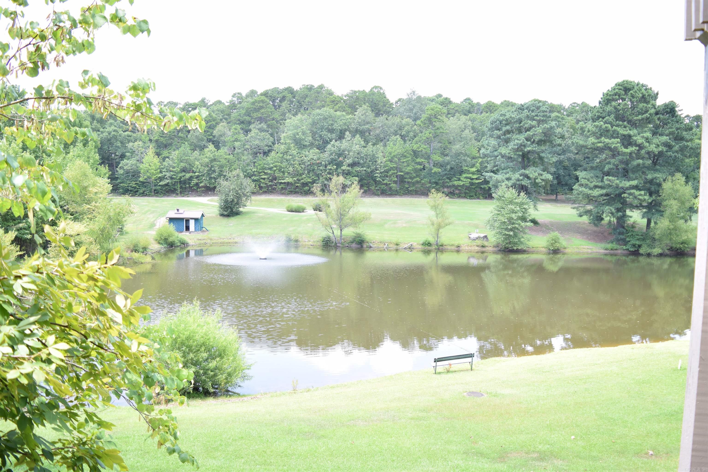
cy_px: 236
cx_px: 354
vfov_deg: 47.9
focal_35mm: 27
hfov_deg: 67.4
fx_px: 531
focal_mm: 18
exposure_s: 1/100
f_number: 3.5
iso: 100
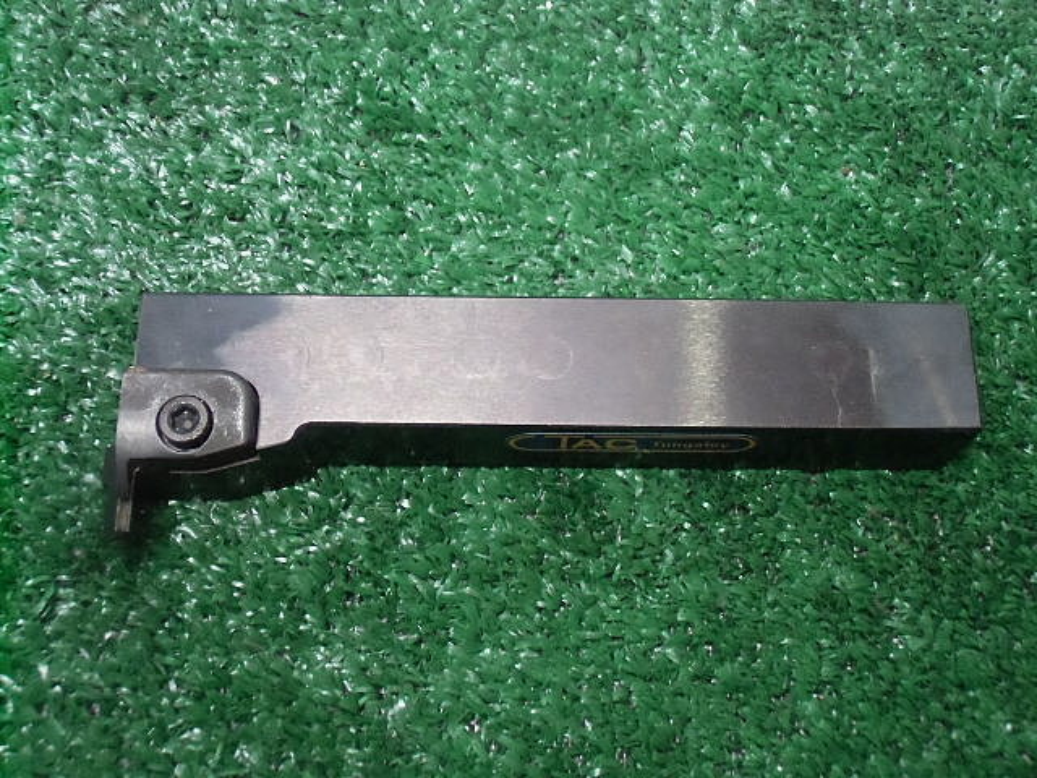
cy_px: 389
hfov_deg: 40.4
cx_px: 518
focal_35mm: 47
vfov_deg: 30.9
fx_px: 1408
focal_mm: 8.29
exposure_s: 1/40
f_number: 4.2
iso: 800
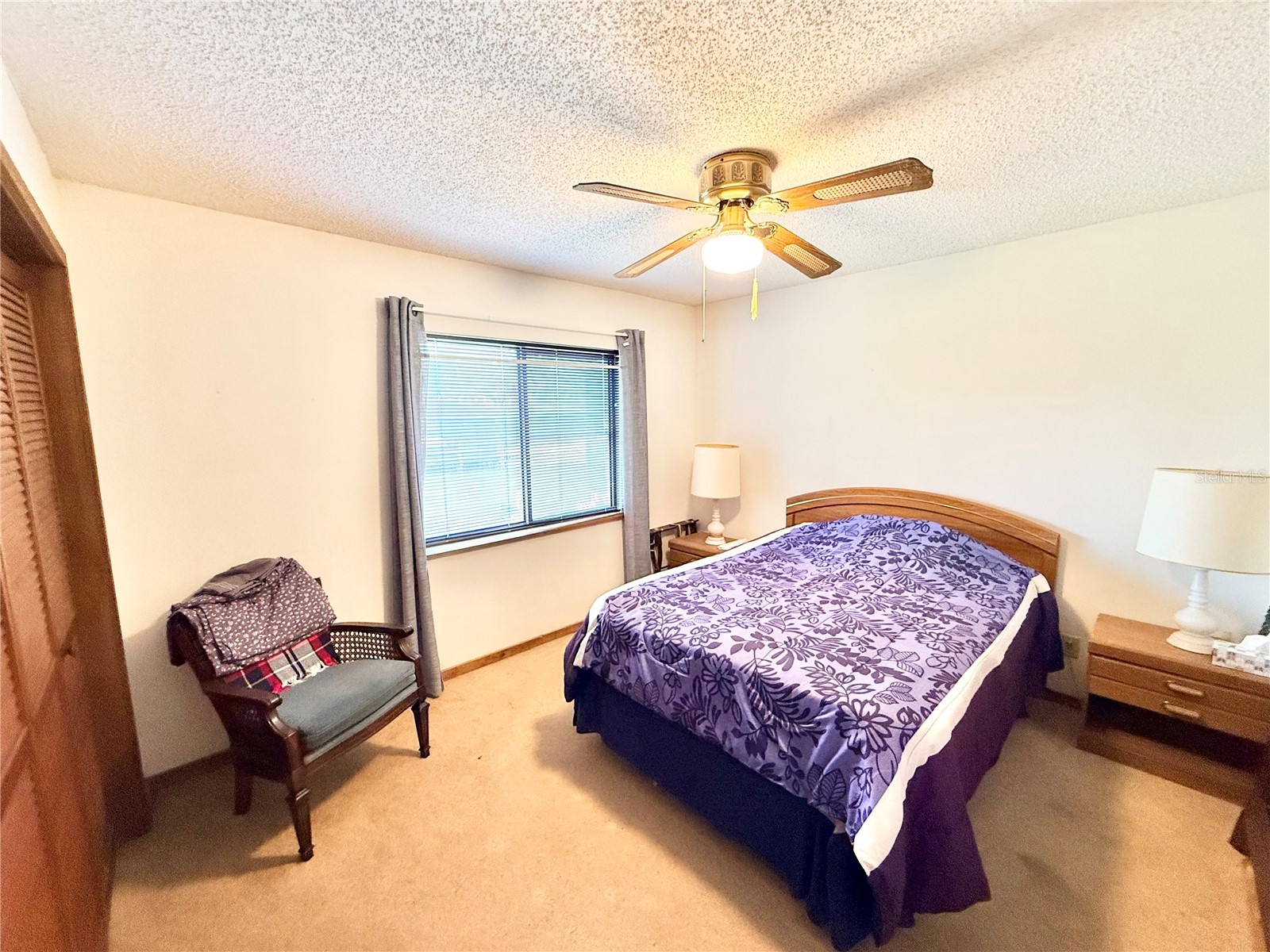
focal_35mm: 14
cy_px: 476
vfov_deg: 85.7
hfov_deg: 102.1
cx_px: 635
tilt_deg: -7.8
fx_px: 514
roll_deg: +0.6
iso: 250
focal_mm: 2.22
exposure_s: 1/60
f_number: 2.2
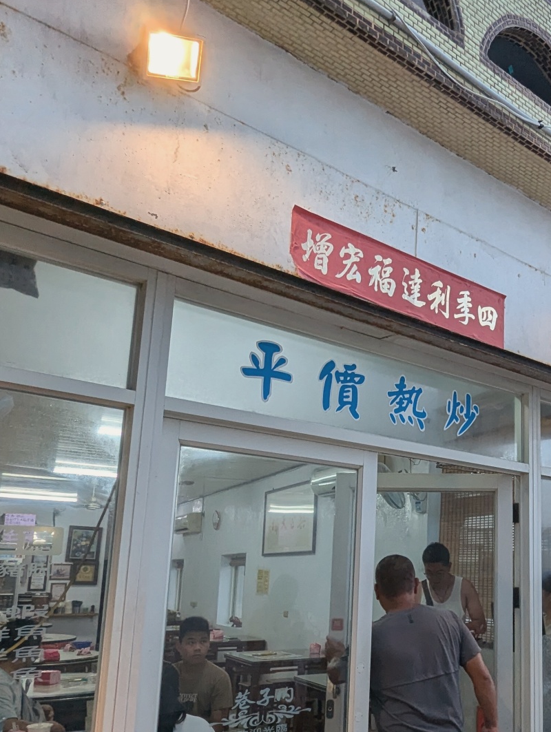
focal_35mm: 32
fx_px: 678
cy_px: 450
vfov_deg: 56.2
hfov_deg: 41.5
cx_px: 473
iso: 64
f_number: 2.2
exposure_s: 1/120
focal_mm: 2.35
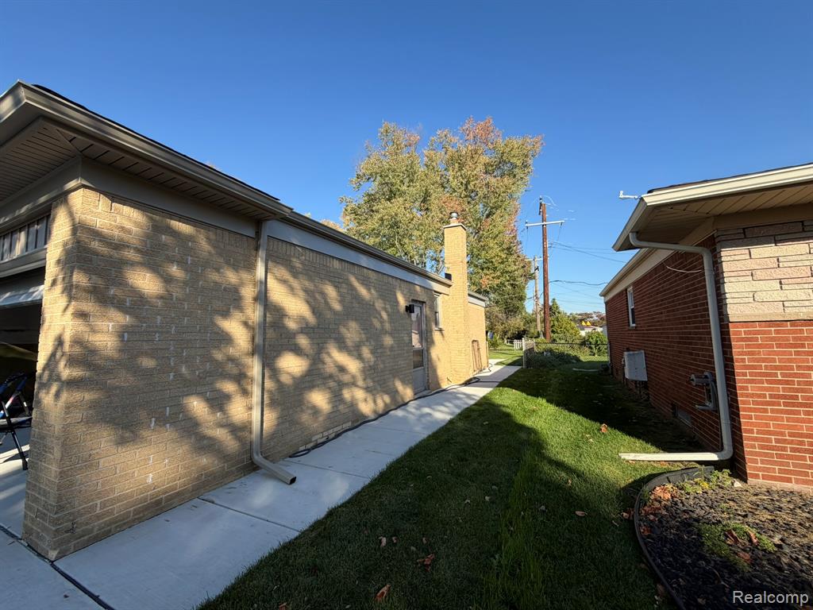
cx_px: 406
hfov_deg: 102.1
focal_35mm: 14
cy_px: 305
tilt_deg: +5.6
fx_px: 329
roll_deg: +1.9
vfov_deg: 85.7
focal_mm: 2.22
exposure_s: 1/770
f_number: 2.2
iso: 40
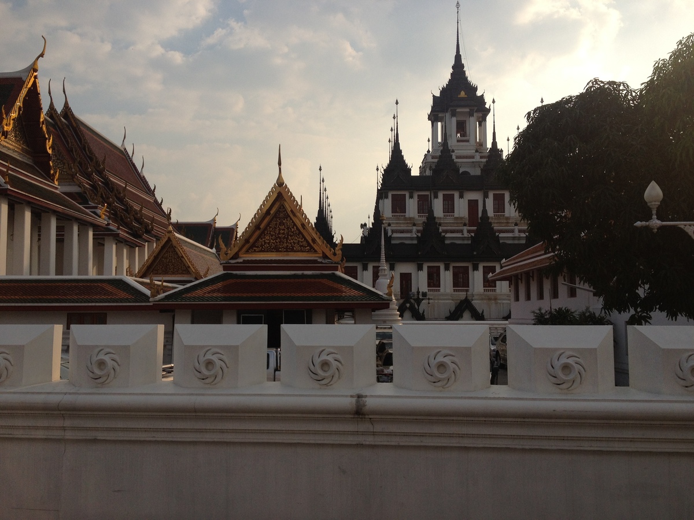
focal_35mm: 35
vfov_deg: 40.7
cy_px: 260
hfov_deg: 52.6
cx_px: 347
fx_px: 702
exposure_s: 1/2404
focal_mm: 4.28
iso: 64
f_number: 2.4
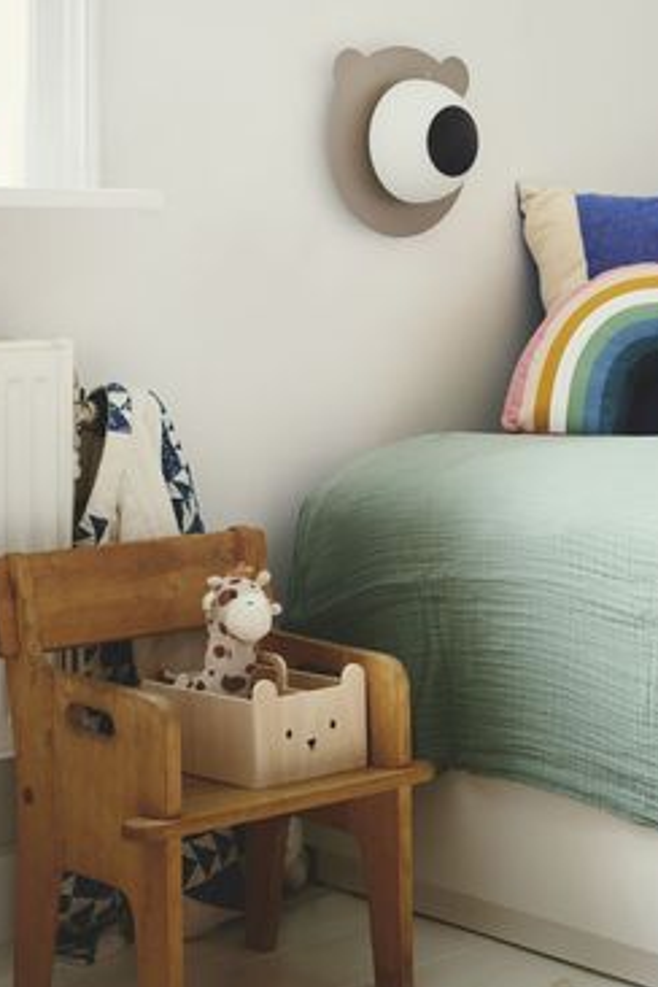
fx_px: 2248
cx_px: 504
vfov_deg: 24.6
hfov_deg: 16.6
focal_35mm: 82
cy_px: 307
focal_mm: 50
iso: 100
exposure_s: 10
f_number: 5.6
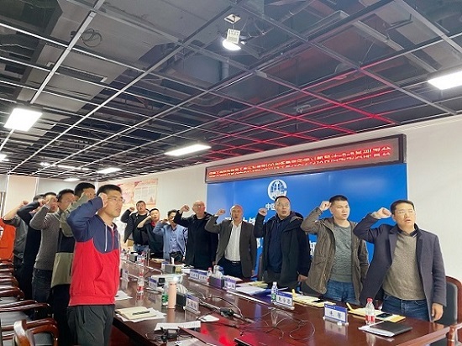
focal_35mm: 26
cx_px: 231
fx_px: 347
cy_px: 173
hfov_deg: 67.3
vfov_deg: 53.0
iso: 400
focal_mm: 4.25
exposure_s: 1/57
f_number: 1.8
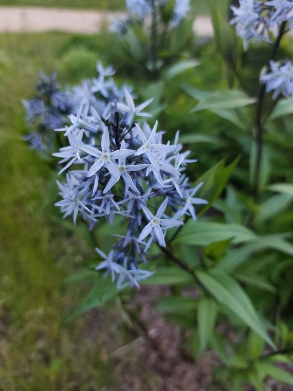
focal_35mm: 25
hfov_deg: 54.9
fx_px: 282
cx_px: 146
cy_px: 196
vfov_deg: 69.4
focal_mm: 5.23
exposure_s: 1/50
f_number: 1.8
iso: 80
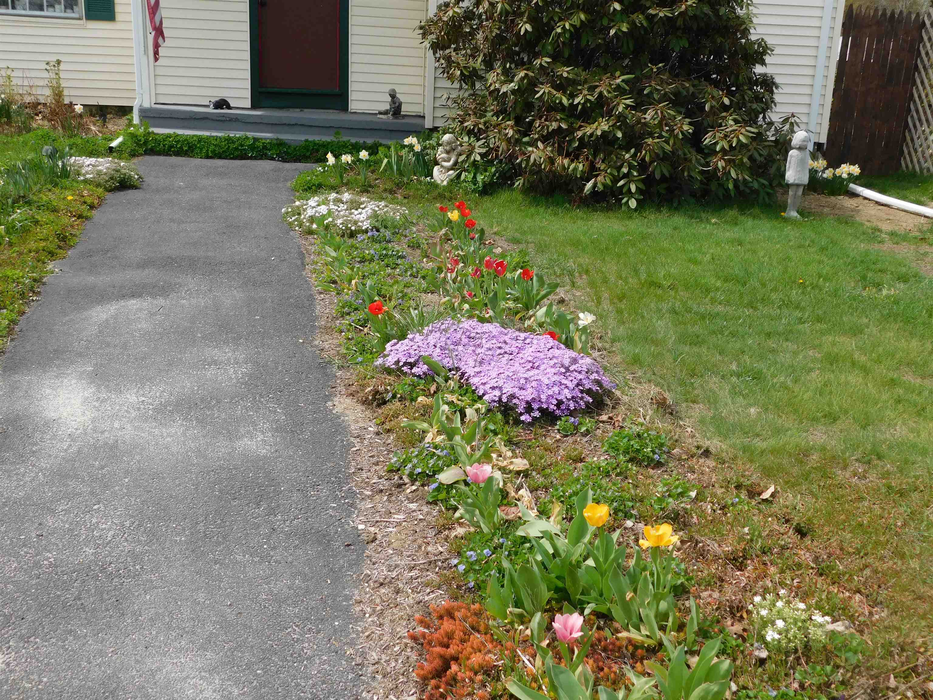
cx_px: 466
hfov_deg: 51.4
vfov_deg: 39.7
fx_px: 970
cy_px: 350
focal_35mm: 36
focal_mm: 6.3
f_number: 3.5
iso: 125
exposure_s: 1/1000
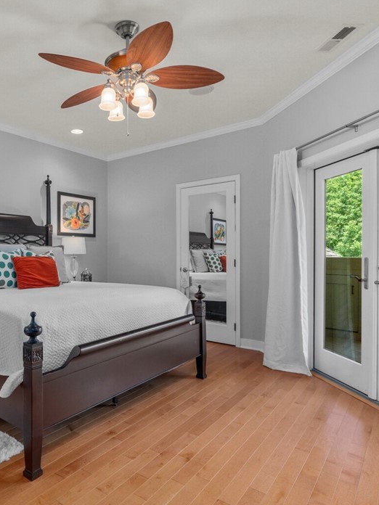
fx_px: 350
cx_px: 97
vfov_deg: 71.6
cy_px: 257
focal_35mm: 24
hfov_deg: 54.3
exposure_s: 1/2.5
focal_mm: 16
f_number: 7.1
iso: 640
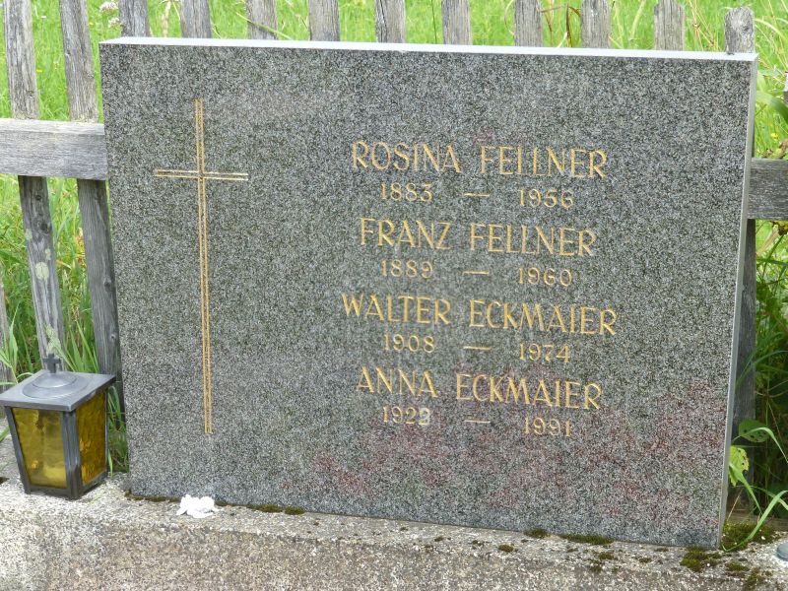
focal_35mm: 85
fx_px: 1935
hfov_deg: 23.0
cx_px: 394
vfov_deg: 17.4
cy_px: 296
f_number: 5.2
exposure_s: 1/250
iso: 200
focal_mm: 15.1
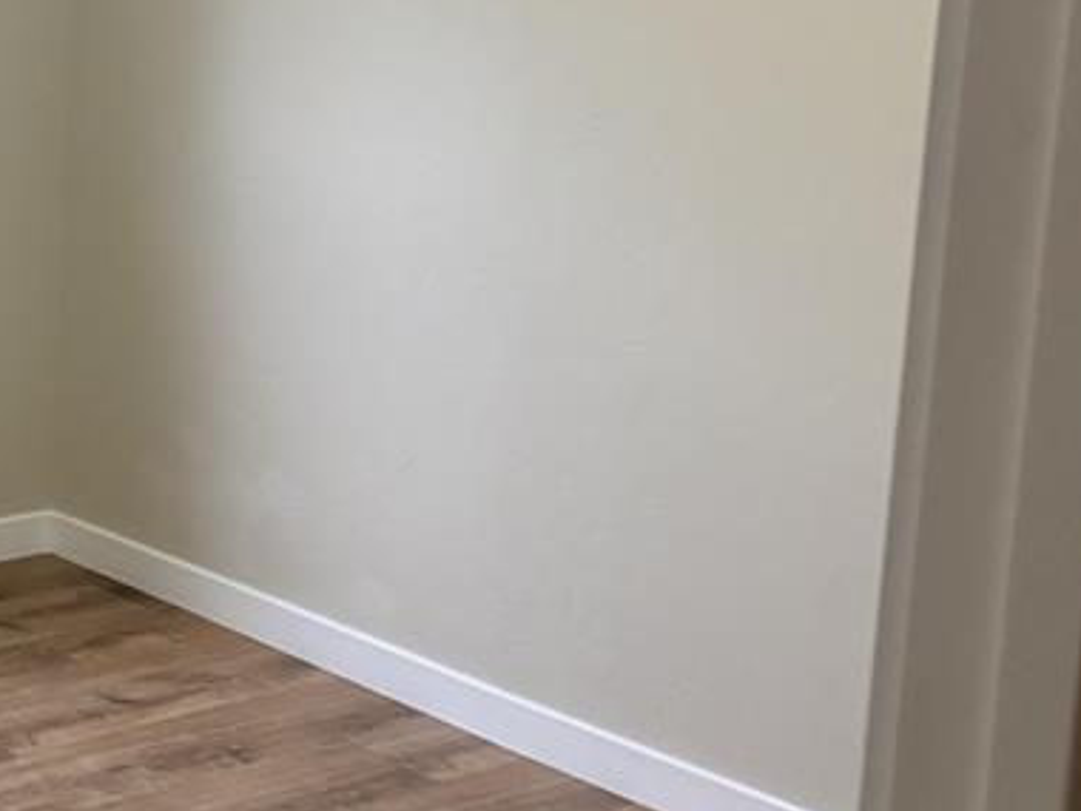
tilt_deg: -9.9
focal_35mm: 70
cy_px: 245
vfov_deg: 20.9
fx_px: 2186
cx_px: -60
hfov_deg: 26.0
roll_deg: -1.5
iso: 400
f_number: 1.6
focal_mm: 5.96
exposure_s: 1/60
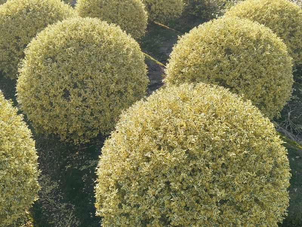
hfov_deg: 52.6
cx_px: 151
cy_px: 114
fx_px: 305
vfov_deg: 40.7
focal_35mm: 35
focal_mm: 4.84
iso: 80
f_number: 1.8
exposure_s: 1/1495
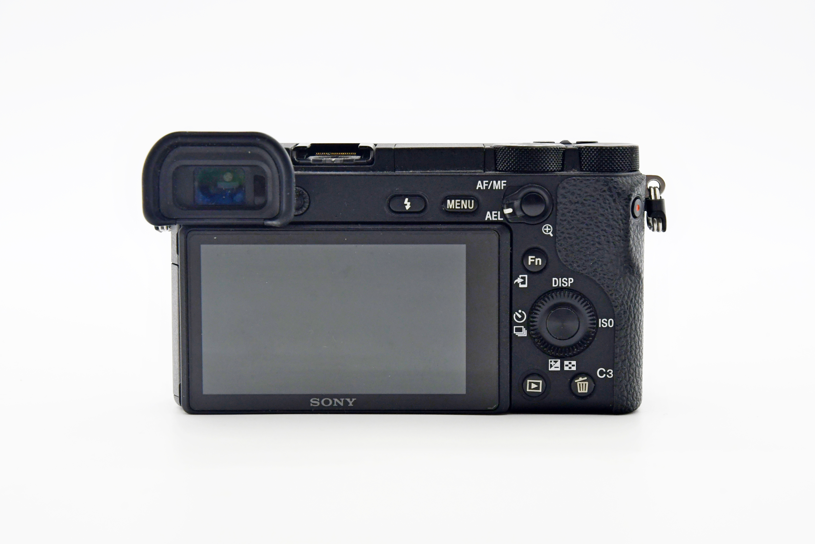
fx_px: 2037
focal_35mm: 90
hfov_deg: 22.6
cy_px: 272
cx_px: 408
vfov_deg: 15.2
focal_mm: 60
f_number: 9
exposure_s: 1/200
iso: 1250
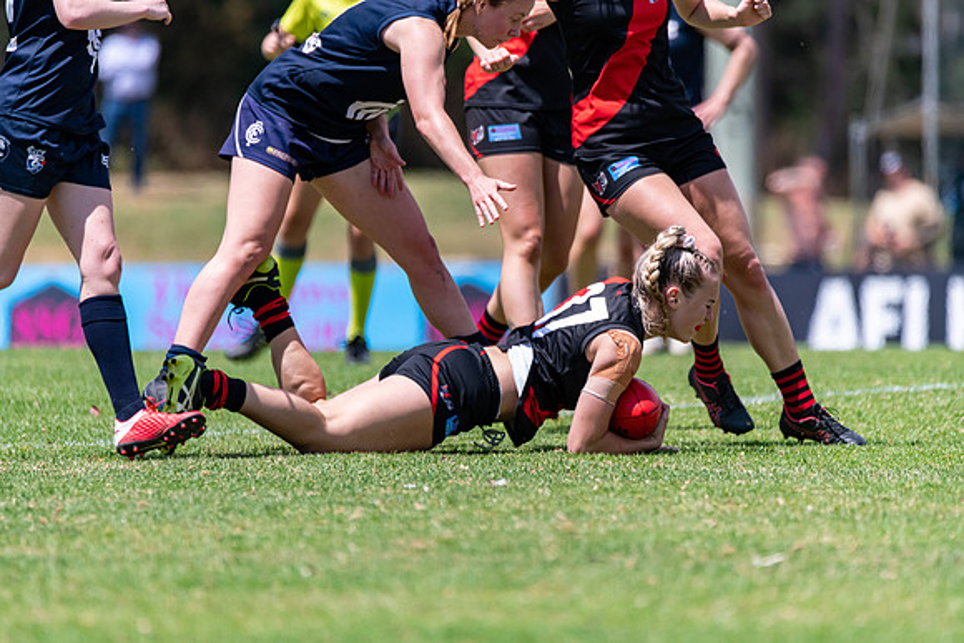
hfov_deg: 3.4
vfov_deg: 2.3
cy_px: 322
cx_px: 482
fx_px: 16070
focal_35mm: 600
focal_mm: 600
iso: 800
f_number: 6.3
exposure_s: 1/2500
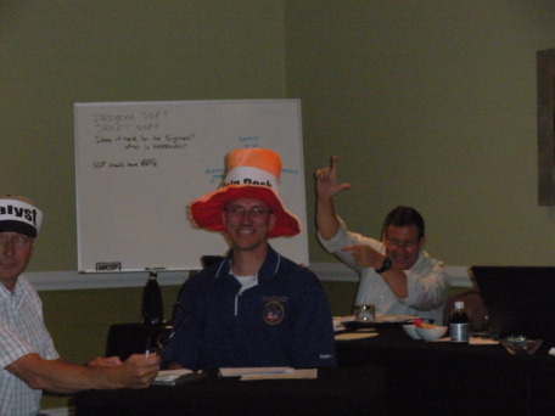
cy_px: 208
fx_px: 1603
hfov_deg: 19.6
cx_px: 278
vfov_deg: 14.8
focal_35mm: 100
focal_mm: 17.4
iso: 800
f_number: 5
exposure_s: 1/125
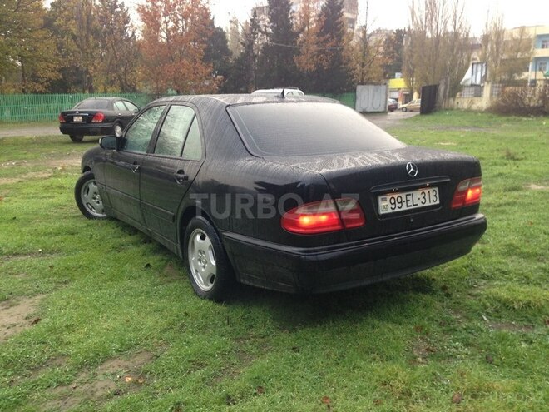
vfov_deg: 42.9
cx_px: 274
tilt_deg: -10.9
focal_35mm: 33
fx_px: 523
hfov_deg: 55.4
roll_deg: -0.2
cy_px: 206
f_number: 2.4
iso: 80
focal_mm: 4.12
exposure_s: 1/20
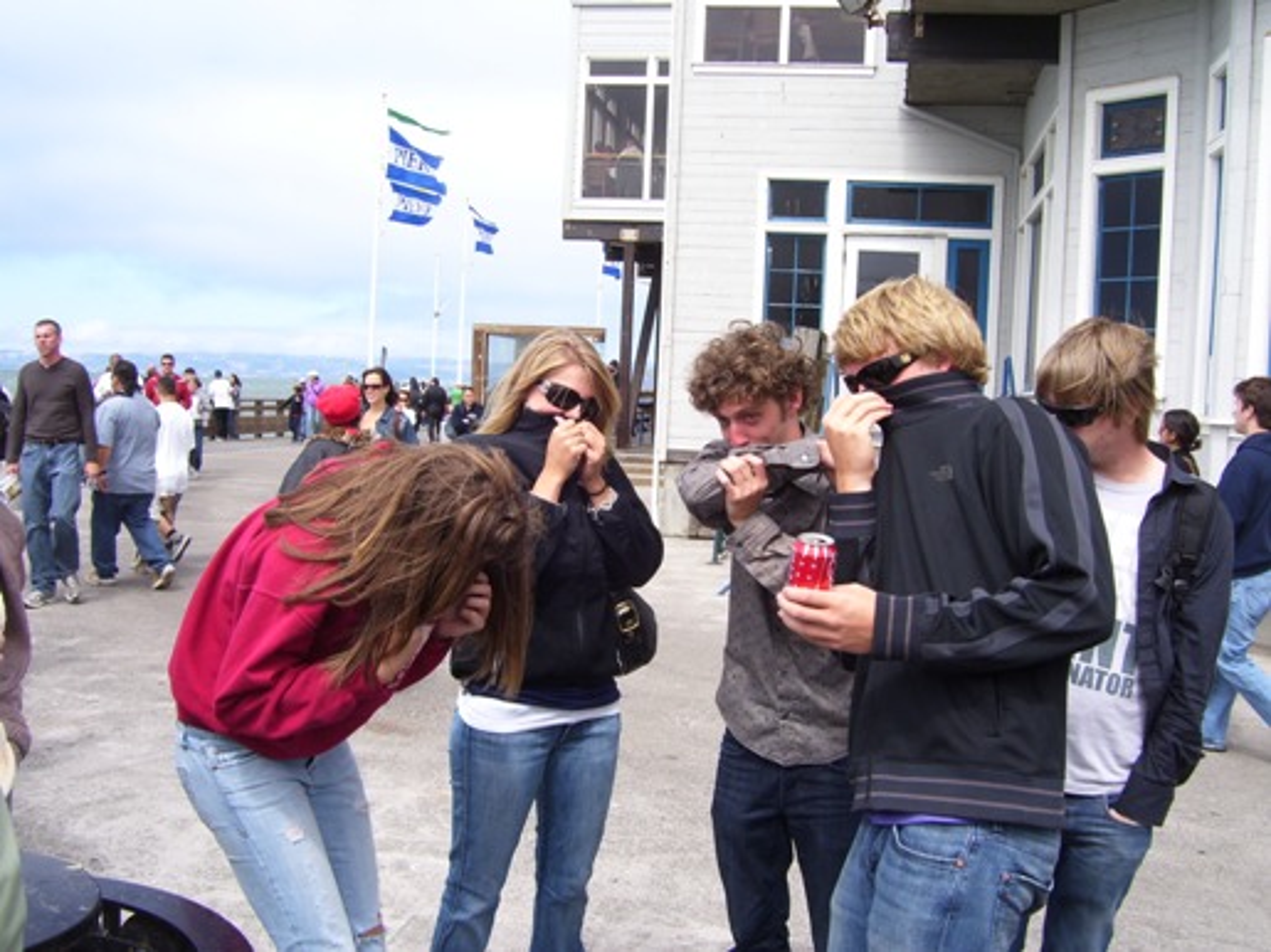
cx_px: 636
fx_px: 1358
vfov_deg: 38.7
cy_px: 476
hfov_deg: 50.1
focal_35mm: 37
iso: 80
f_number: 4.8
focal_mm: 6
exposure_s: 1/250
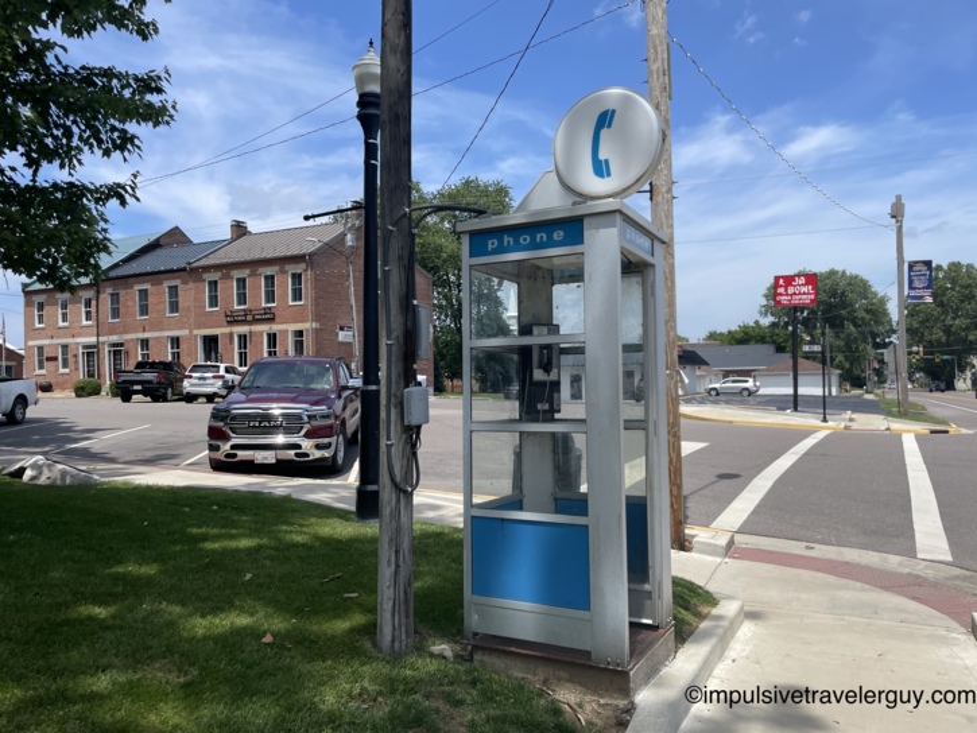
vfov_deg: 53.1
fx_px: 734
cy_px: 366
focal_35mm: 26
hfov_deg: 67.3
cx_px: 488
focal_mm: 4.2
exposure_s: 1/4000
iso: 32
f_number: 1.6
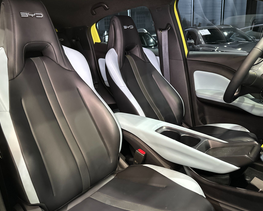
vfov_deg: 54.9
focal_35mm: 26
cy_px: 107
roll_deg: +3.8
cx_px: 123
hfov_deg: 66.0
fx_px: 202
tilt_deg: -16.3
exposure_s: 1/40
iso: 640
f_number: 1.78
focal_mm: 6.86
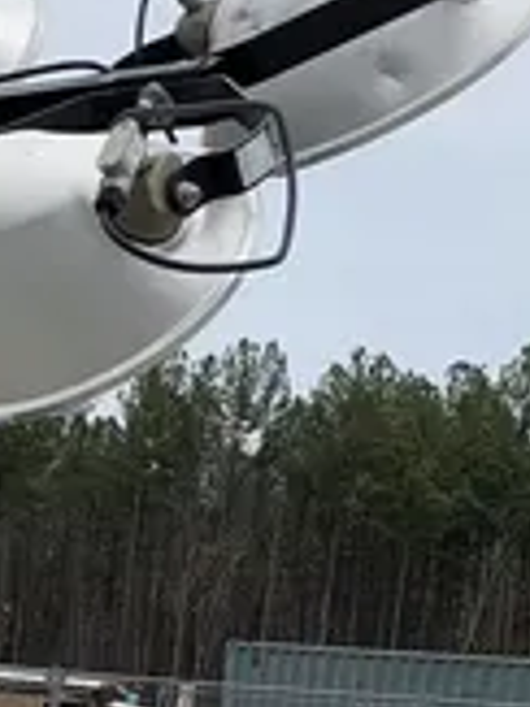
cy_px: 1195
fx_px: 2392
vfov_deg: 15.0
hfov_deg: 12.5
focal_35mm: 117
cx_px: 22
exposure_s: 1/1585
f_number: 1.8
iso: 25
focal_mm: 4.25
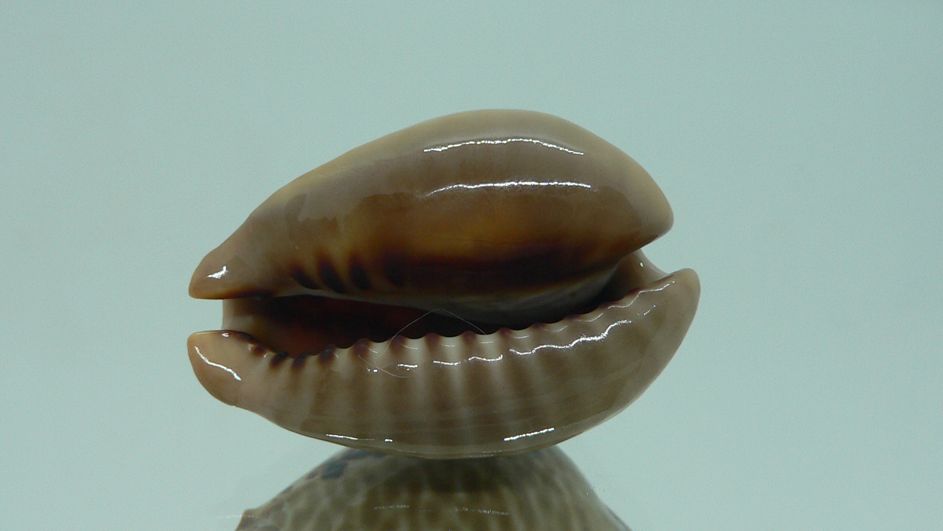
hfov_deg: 48.3
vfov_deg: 28.3
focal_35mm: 42
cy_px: 311
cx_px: 446
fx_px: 1050
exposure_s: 1/60
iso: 100
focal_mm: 4.6
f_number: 2.8
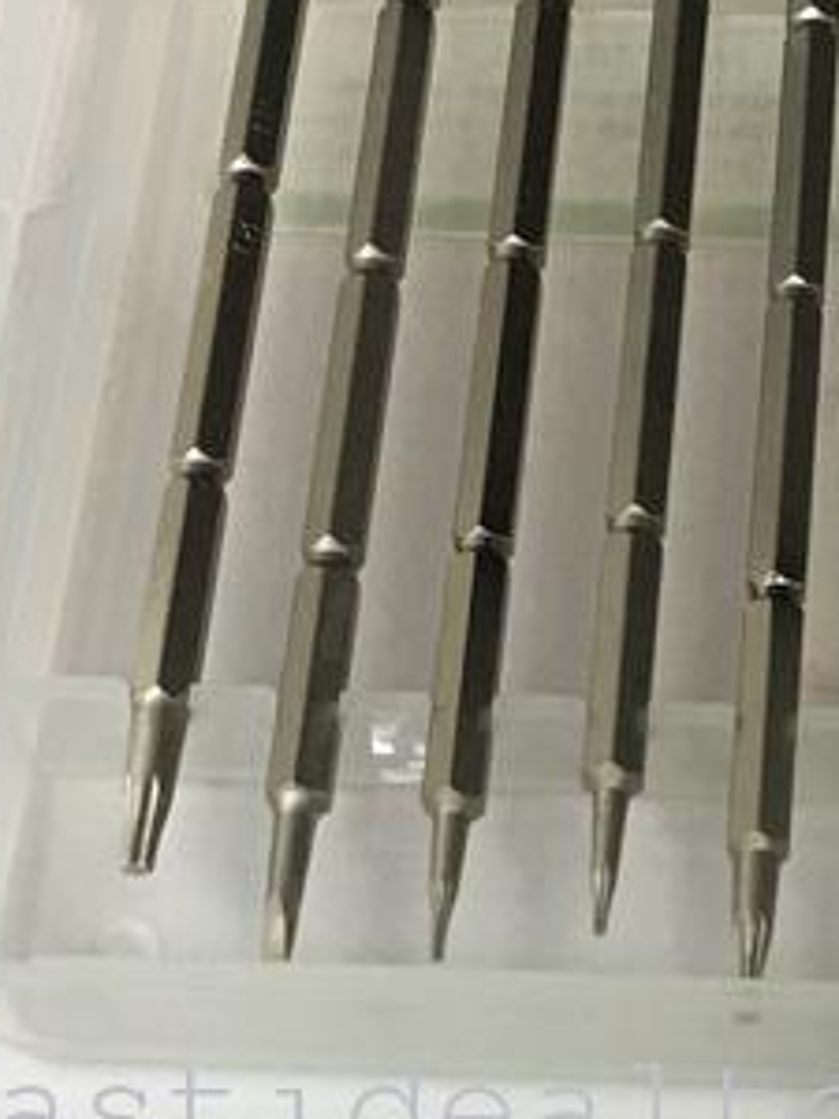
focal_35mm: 99
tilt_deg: -62.1
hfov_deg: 14.6
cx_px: 902
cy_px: 1000
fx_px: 3199
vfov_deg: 19.5
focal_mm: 4.15
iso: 50
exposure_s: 1/17
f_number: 2.2
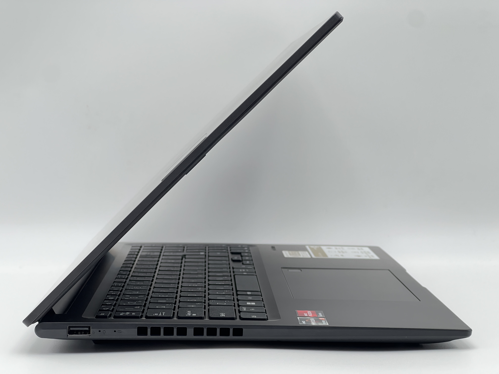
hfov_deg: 25.3
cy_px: 187
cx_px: 250
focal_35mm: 77
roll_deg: +0.3
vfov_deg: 19.1
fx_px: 1110
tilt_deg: -4.3
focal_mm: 9
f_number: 2.8
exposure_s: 1/177
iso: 160
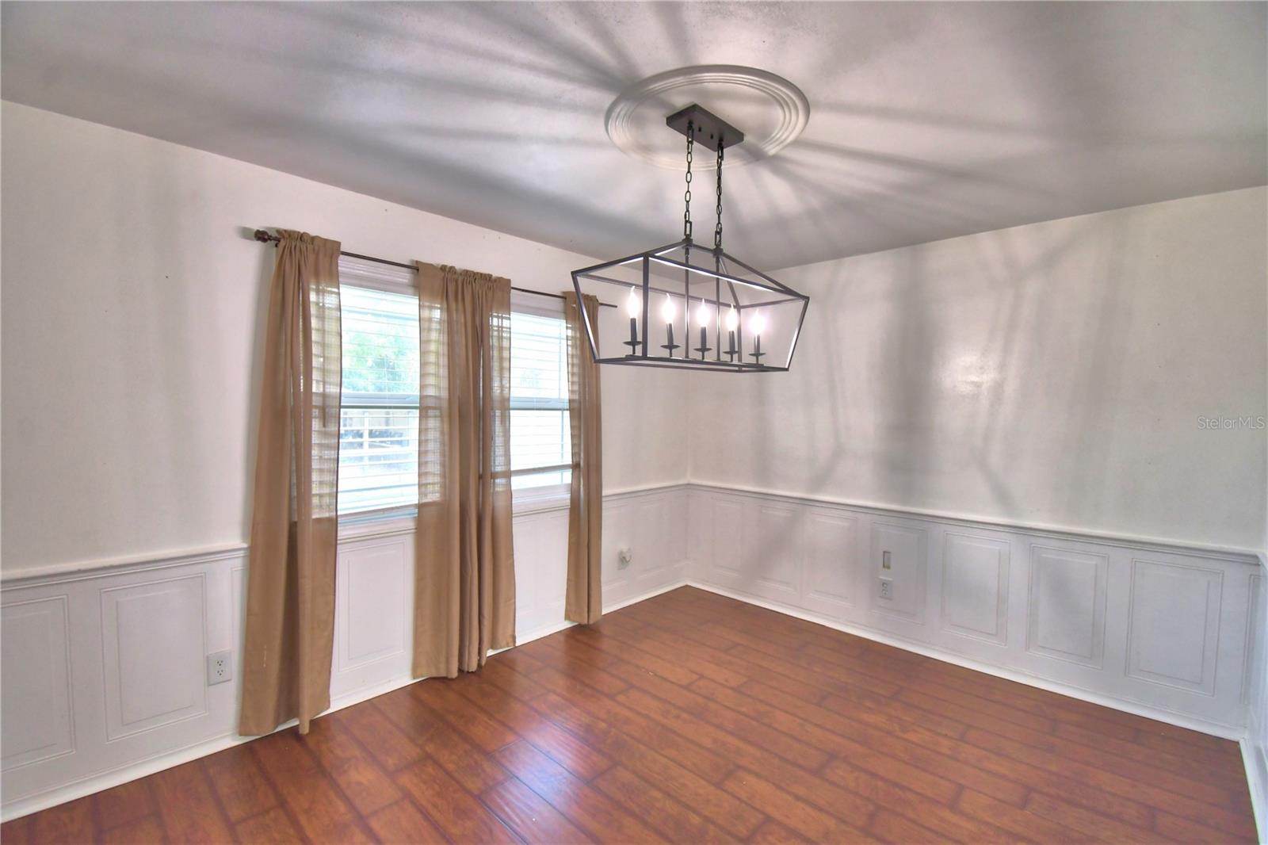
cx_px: 634
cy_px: 422
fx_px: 528
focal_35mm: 15
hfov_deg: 100.4
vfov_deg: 77.3
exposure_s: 1/100
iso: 400
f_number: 4.5
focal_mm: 10
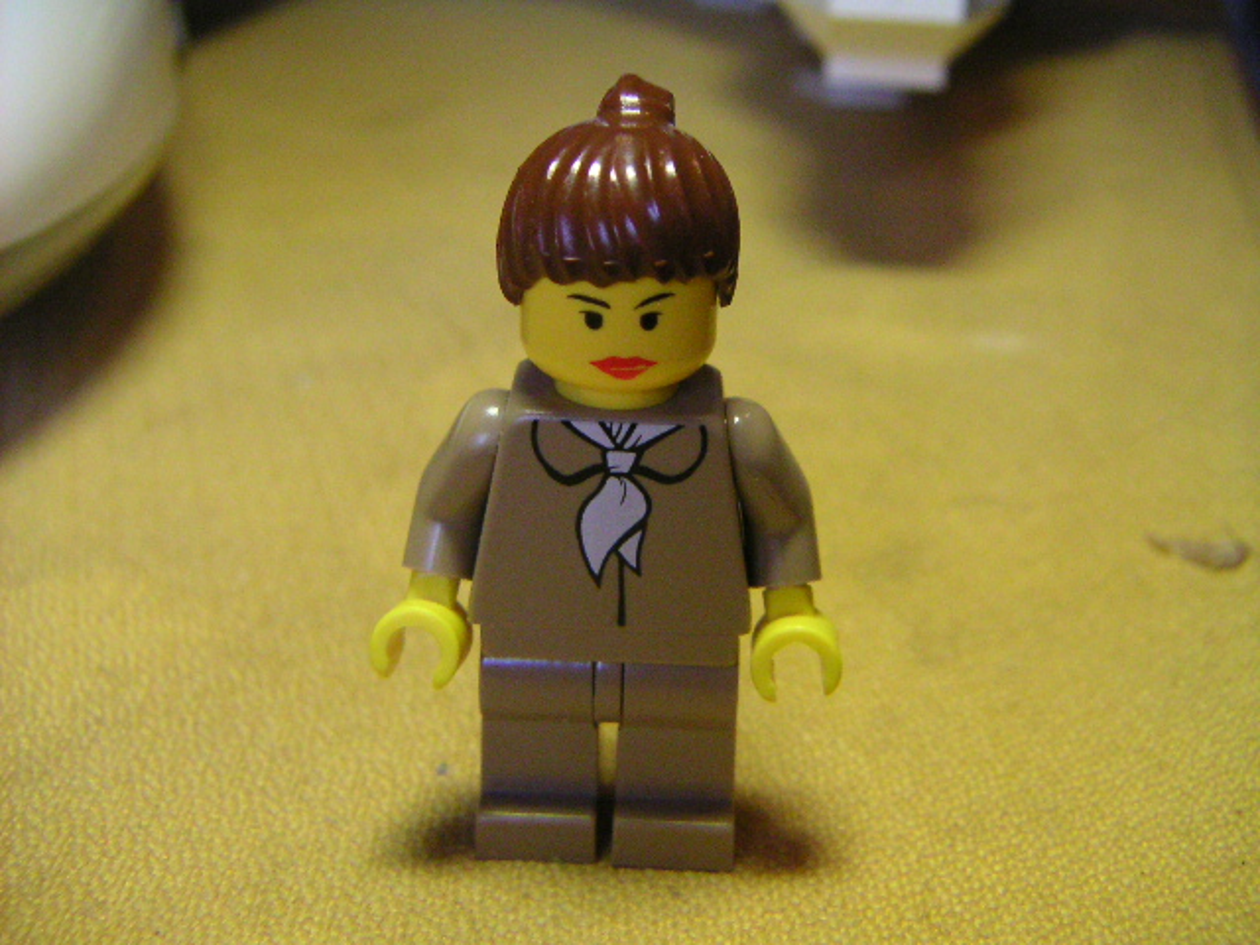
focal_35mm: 40
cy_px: 472
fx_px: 1456
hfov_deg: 46.8
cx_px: 630
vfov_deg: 36.0
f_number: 2.9
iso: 400
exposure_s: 1/90
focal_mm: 5.3
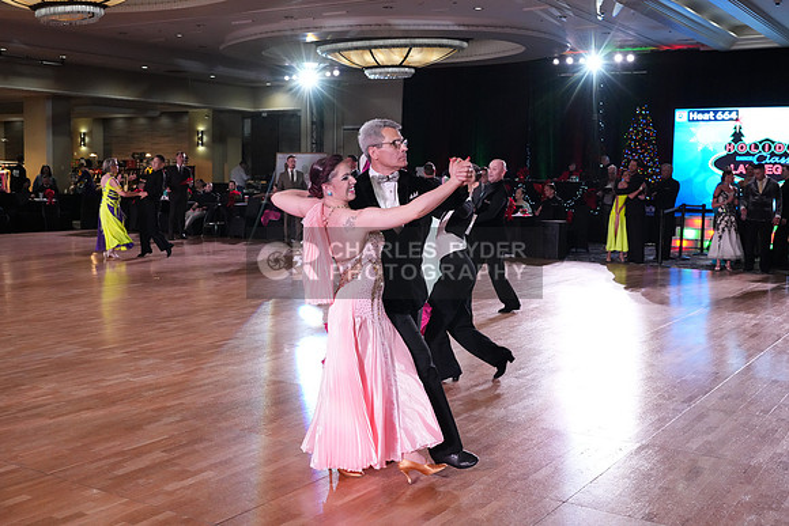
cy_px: 263
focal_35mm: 40
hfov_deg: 48.4
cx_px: 394
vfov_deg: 33.4
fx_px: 877
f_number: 7.1
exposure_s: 1/320
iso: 5000
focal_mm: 40
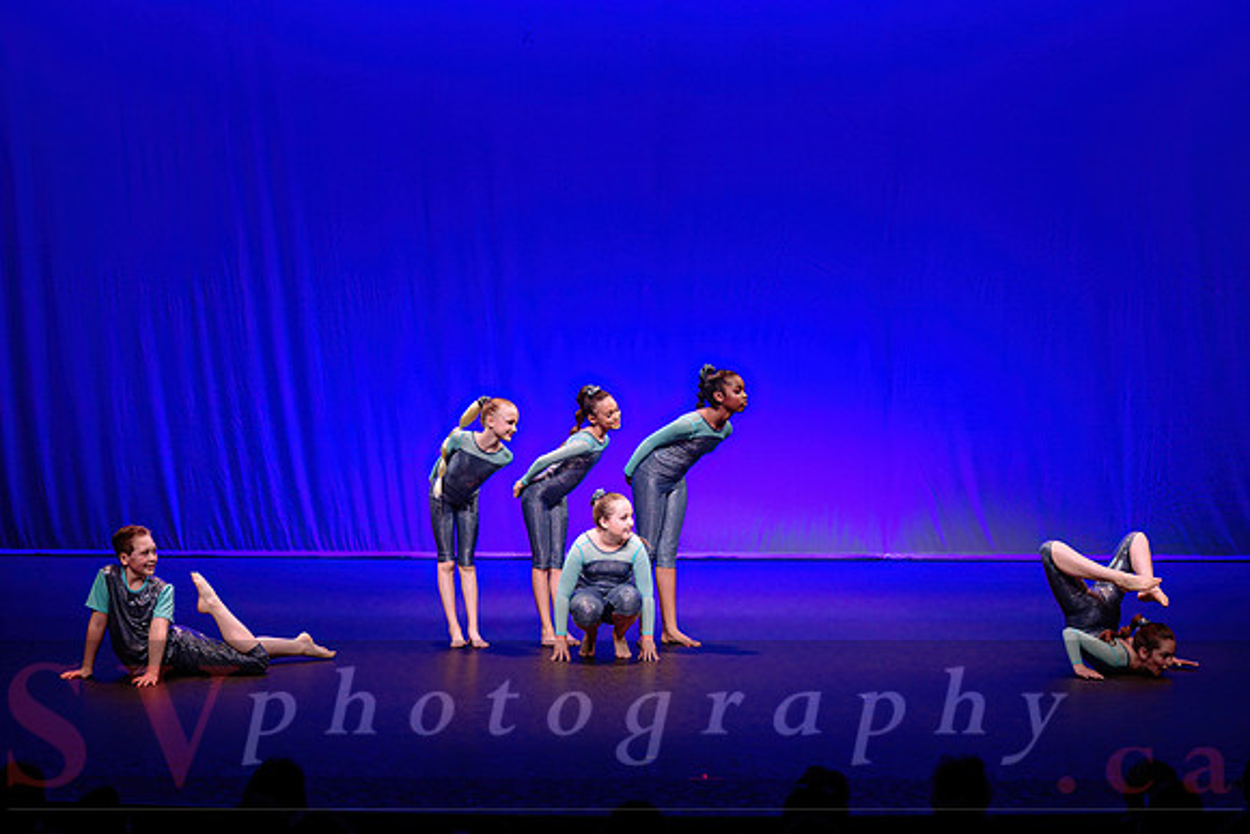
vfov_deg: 13.4
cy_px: 417
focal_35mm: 102
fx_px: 3542
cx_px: 625
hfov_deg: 20.0
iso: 1600
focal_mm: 102
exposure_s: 1/400
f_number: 2.8
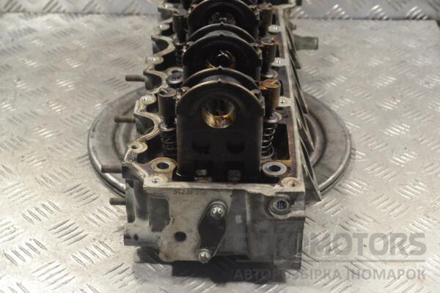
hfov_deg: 31.9
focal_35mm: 63
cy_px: 146
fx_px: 770
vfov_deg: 21.6
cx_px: 220
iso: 3200
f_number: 8
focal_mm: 42
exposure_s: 1/250
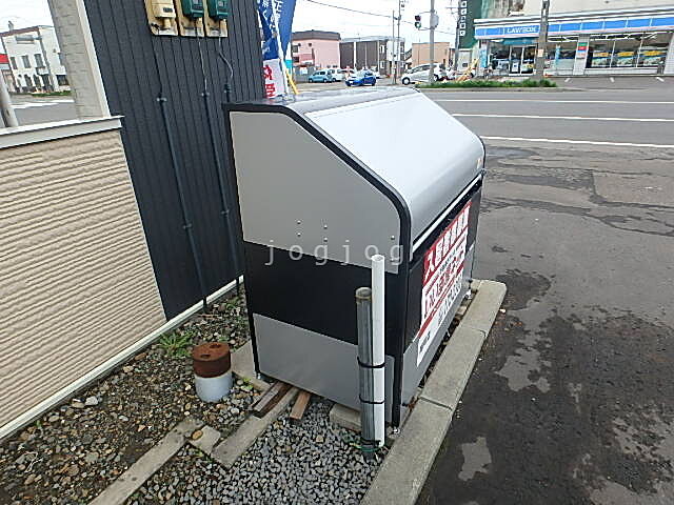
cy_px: 252
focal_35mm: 21
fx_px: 409
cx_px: 337
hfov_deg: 79.0
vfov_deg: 63.4
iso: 125
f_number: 3.5
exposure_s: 1/250
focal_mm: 3.7
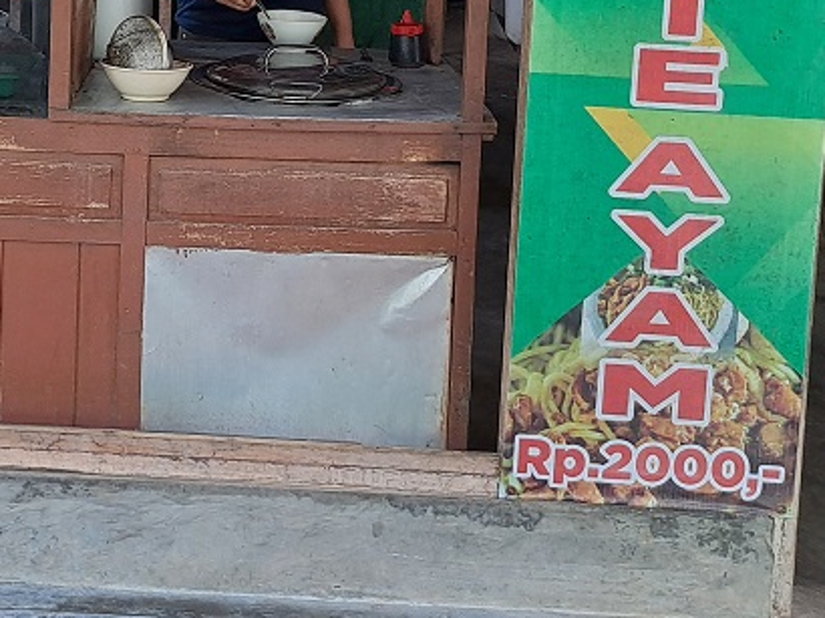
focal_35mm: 61
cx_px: 221
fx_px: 1453
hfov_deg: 31.2
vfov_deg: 22.5
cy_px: -76
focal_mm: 4.65
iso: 40
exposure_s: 1/50
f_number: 1.8
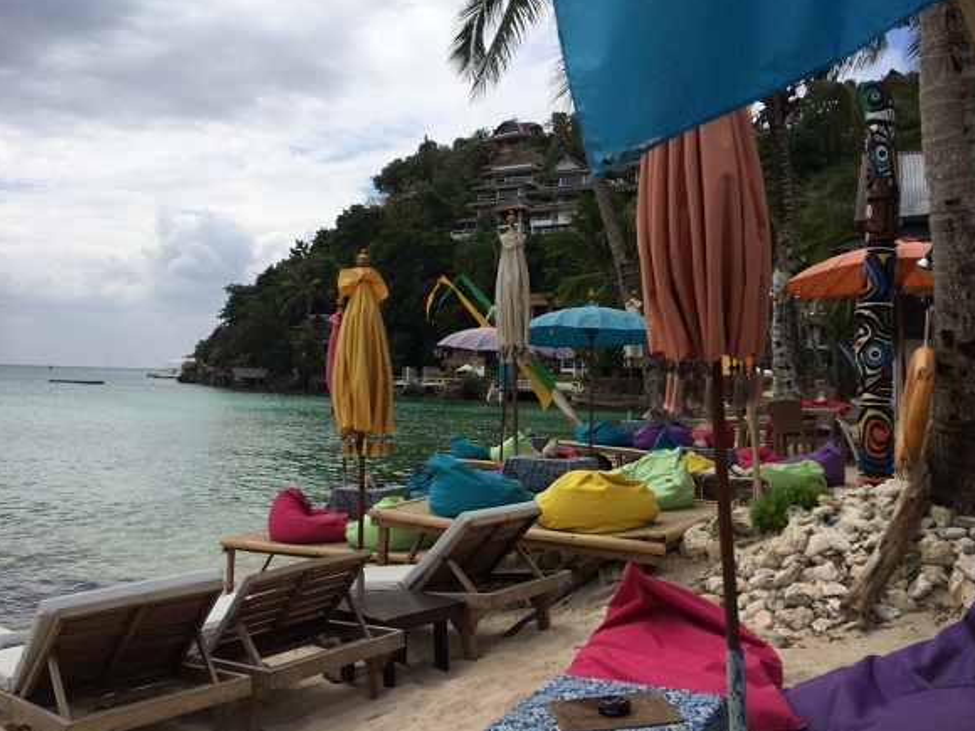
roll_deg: -1.5
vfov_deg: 46.8
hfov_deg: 60.0
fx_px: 845
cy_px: 368
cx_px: 498
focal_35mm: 30
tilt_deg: +0.0
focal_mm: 4.15
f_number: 2.2
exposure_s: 1/4115
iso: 32
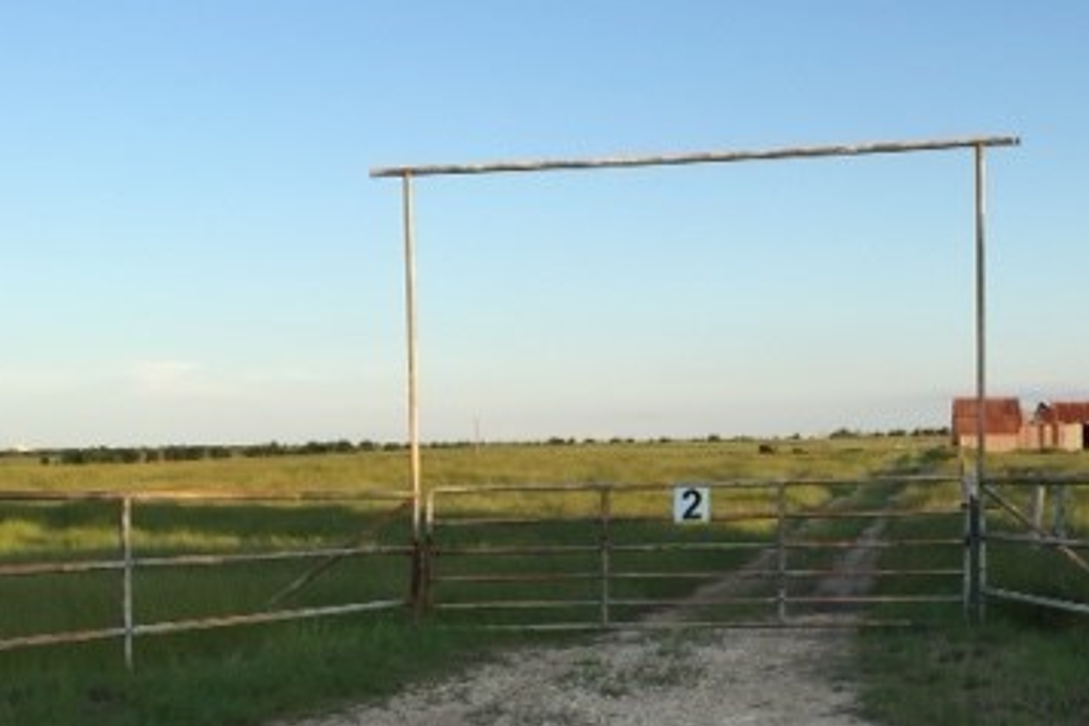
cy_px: 506
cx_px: 760
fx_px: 1633
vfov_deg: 24.9
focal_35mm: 54
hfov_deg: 36.3
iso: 32
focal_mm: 4.15
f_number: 2.2
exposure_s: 1/542
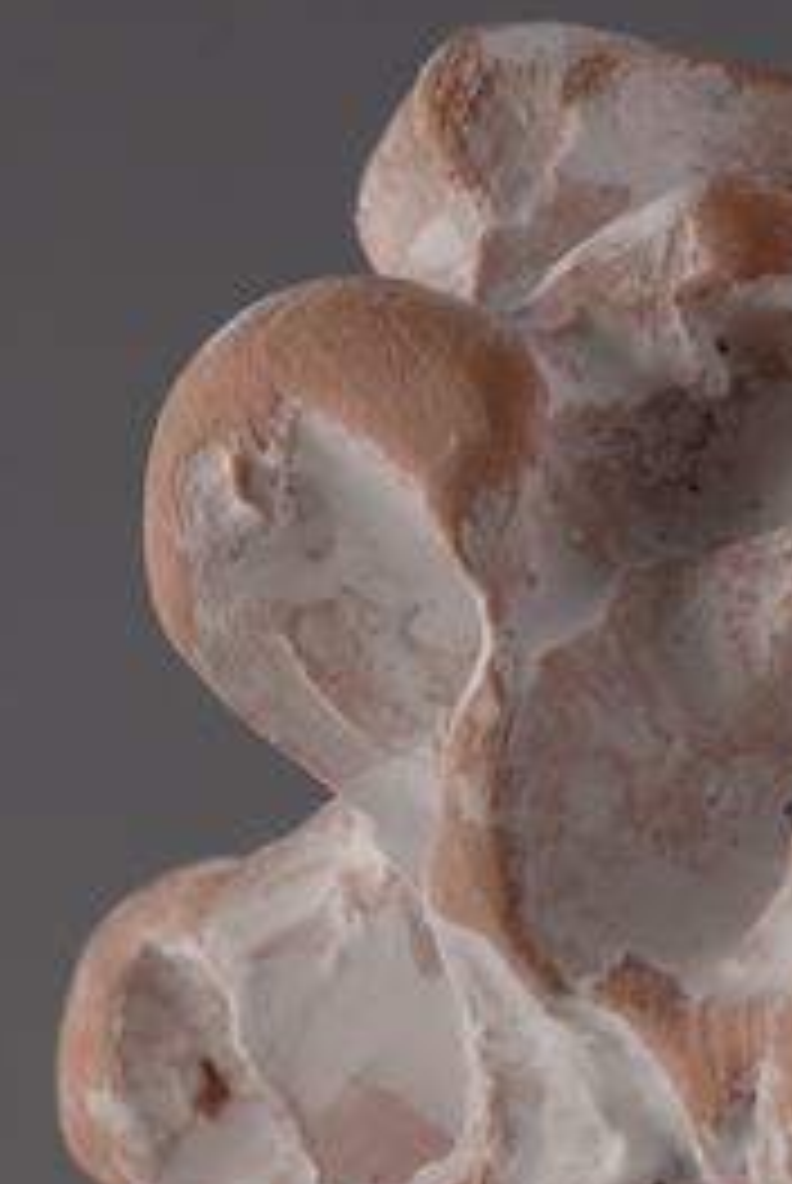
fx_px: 7142
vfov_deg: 9.3
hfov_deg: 6.2
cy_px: 1659
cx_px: 1555
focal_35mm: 217
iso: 100
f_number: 11
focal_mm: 50
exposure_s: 1/160
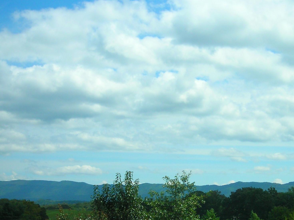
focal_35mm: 67
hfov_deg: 28.8
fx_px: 569
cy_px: 164
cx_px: 192
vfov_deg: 21.8
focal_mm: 6.3
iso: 50
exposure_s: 1/302
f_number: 6.4
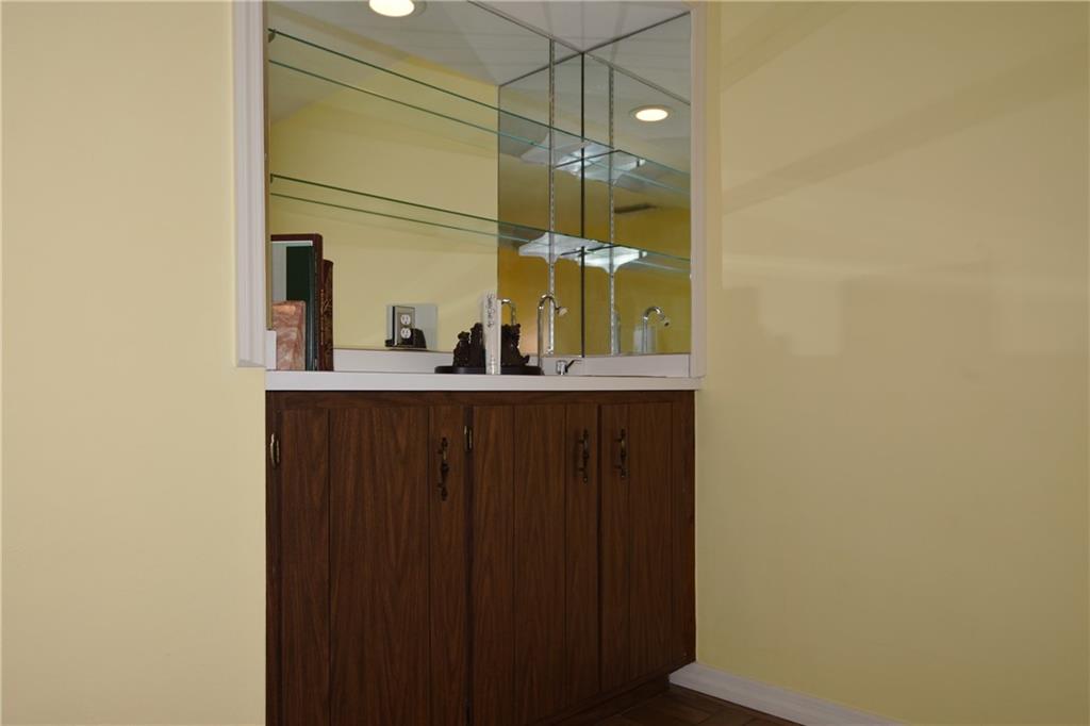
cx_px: 545
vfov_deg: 50.4
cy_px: 363
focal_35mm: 26
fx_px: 772
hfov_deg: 70.5
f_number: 4.2
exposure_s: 1/60
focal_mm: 17
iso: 100
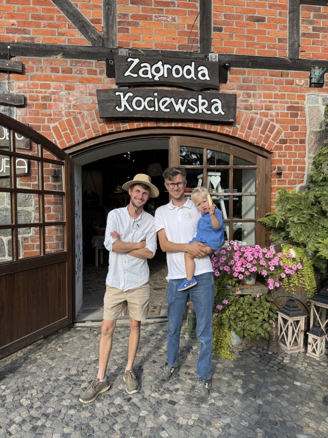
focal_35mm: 24
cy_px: 219
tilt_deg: -1.3
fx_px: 303
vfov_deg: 71.6
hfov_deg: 56.8
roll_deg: +1.9
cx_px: 164
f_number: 1.78
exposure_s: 1/1215
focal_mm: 6.76
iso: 80
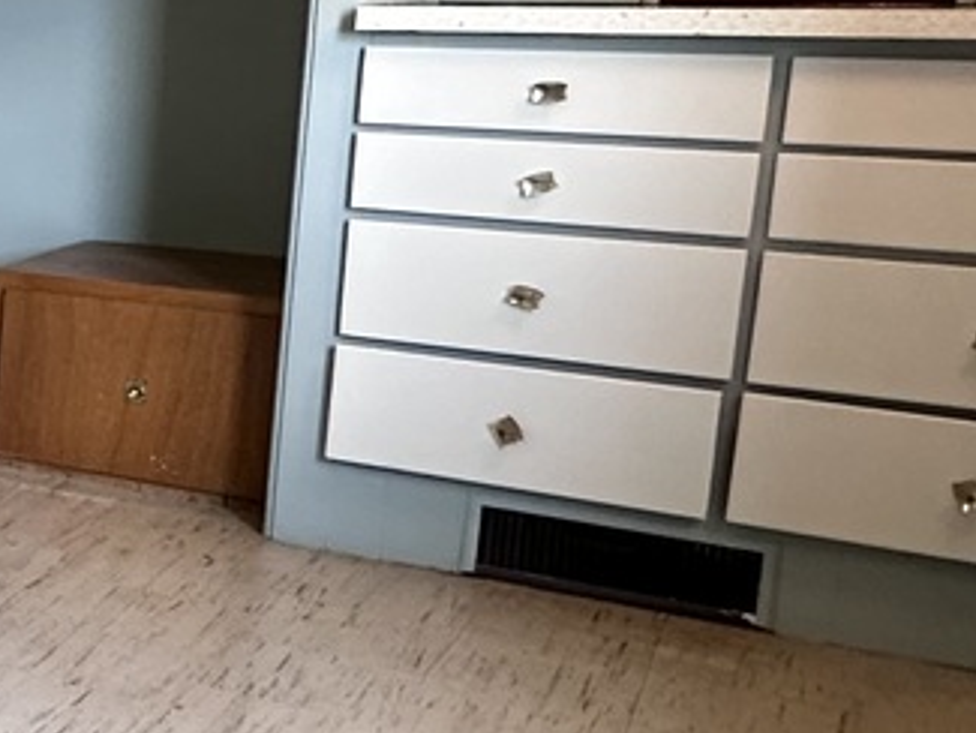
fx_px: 1749
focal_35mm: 62
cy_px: 270
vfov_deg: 23.6
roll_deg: +0.3
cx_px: -694
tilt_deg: -9.3
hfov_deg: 22.0
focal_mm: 2.22
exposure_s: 1/60
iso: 250
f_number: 2.2
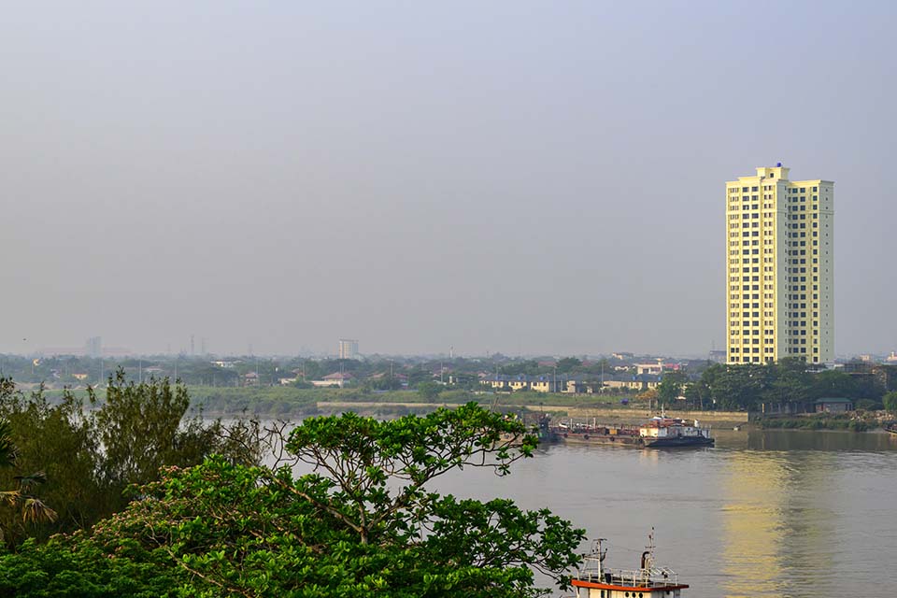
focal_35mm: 79
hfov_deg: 25.7
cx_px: 448
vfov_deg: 17.3
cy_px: 299
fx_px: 1968
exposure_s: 1/800
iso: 500
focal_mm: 79
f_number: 9
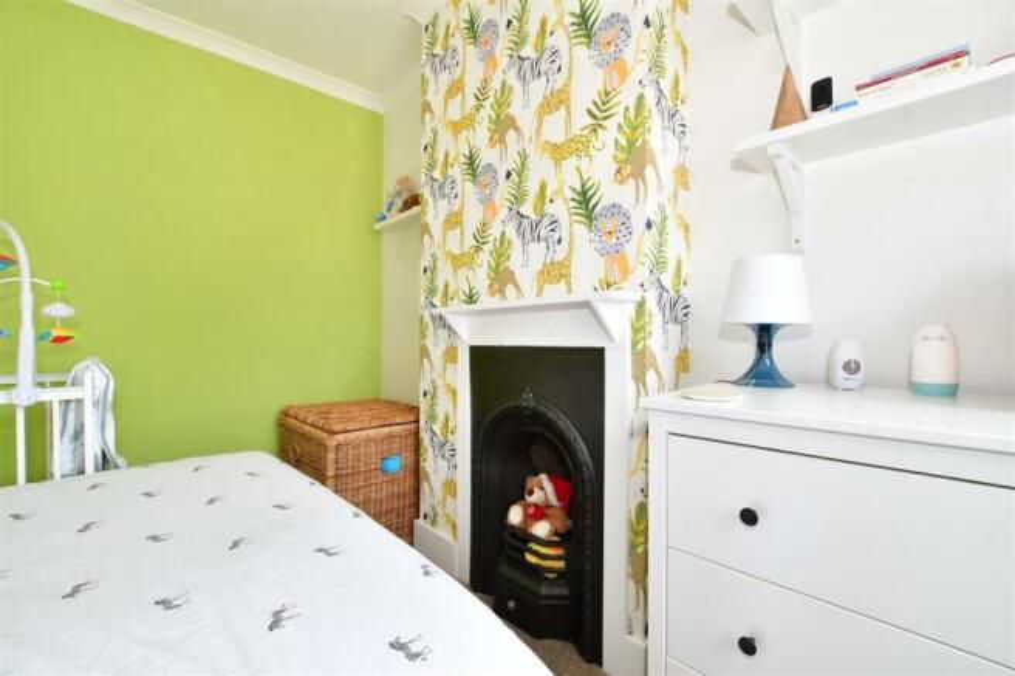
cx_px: 508
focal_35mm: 15
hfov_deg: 100.4
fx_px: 423
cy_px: 338
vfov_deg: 77.3
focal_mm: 10
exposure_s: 1/10
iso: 200
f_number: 8
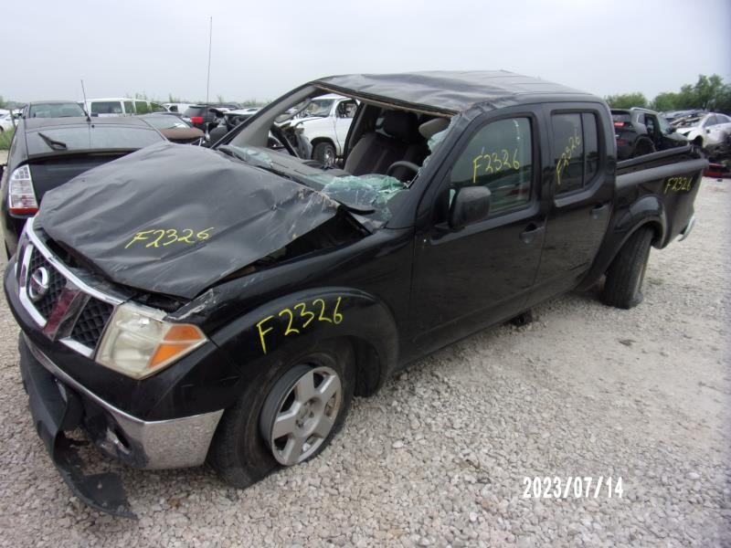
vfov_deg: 56.8
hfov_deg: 71.6
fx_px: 507
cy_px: 274
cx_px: 366
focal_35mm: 24
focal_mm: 4.3
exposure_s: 1/160
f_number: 3.3
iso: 80
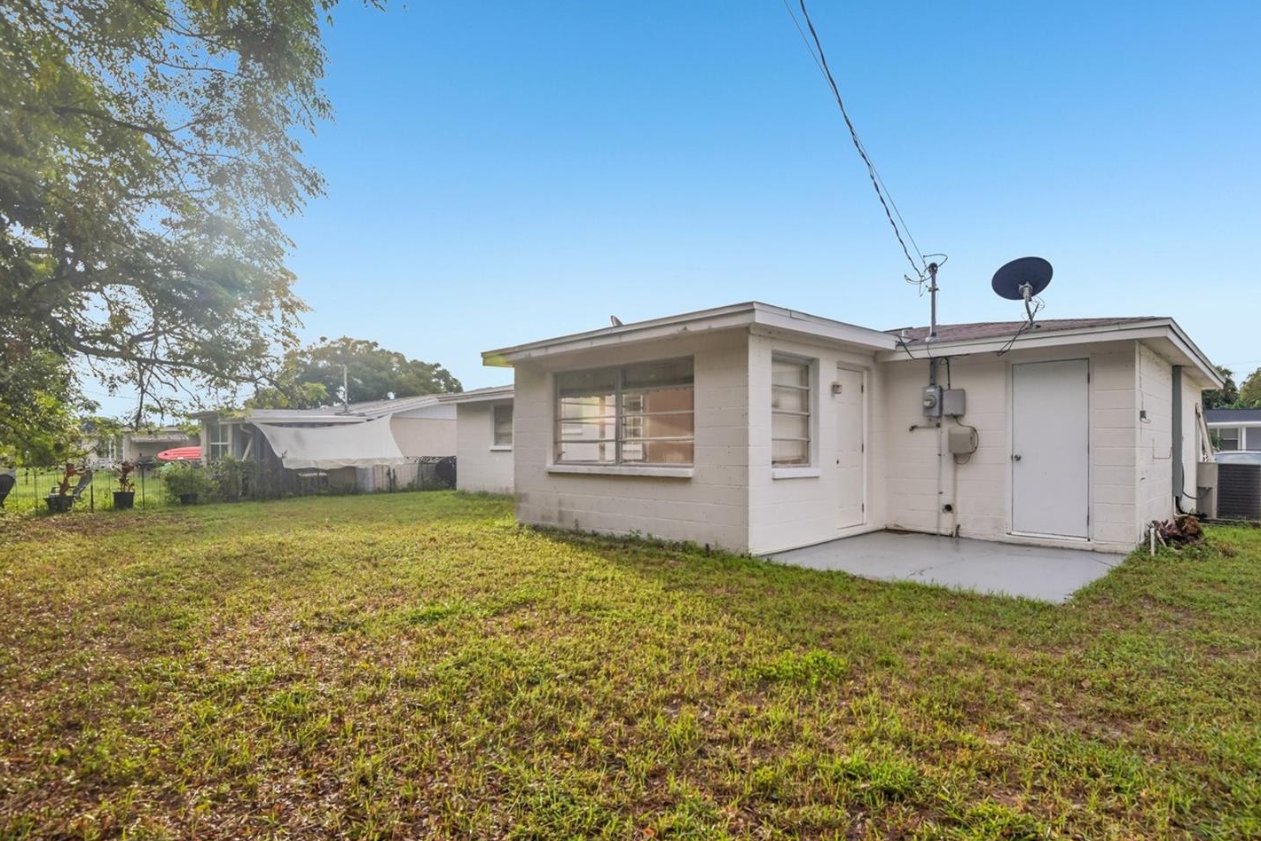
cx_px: 685
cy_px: 460
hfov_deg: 89.8
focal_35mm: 18
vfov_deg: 67.2
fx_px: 630
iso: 400
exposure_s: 1/250
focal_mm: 16
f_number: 8
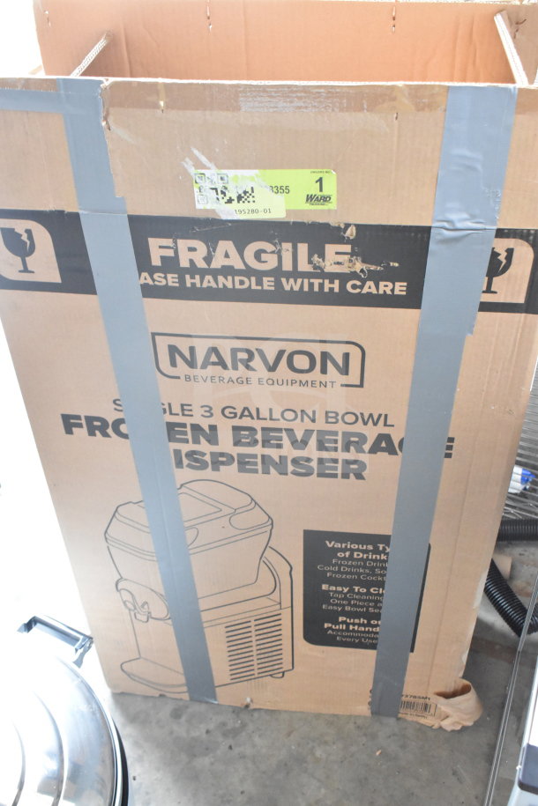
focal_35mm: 38
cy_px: 403
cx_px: 269
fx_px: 841
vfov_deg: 51.3
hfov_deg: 35.5
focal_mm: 25
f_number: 7.1
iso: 6400
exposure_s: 1/200
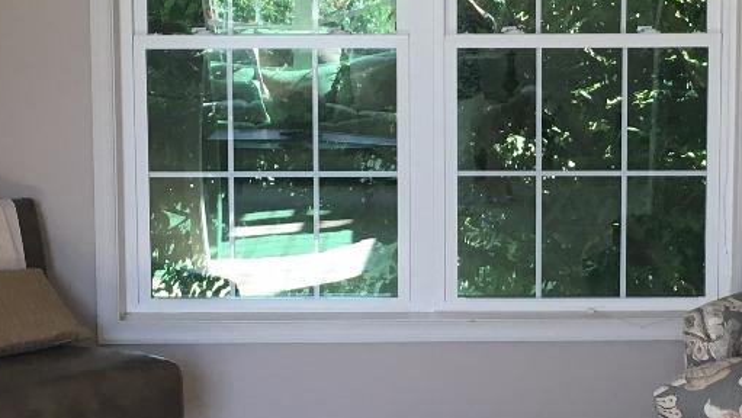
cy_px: 190
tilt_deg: -6.7
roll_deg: +0.4
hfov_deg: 23.9
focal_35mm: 89
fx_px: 1752
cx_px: 420
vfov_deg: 13.6
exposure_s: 1/30
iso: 25
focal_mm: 4.15
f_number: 2.2
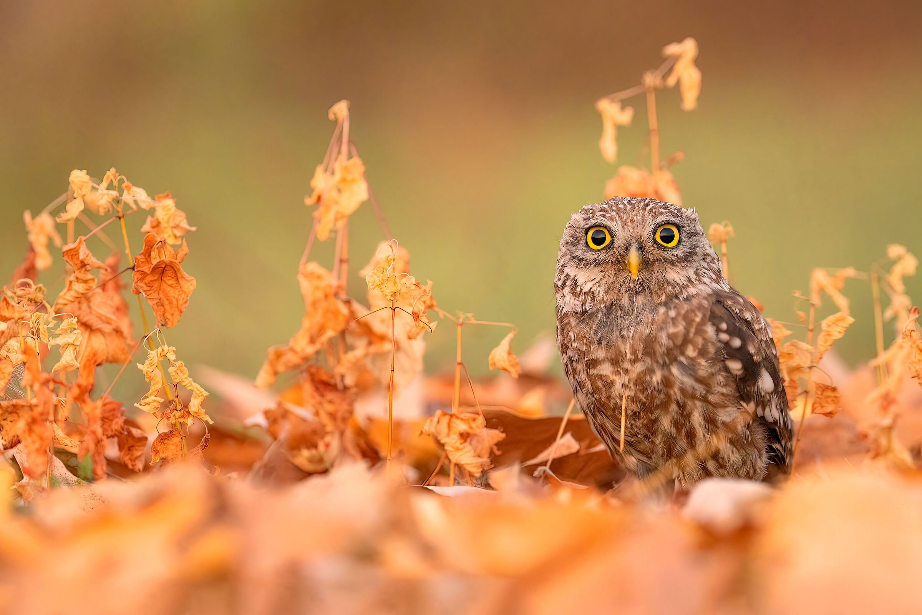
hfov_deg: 3.1
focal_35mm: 666
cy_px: 308
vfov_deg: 2.1
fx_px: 17056
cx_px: 461
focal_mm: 444
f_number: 6.3
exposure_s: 1/50
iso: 4000
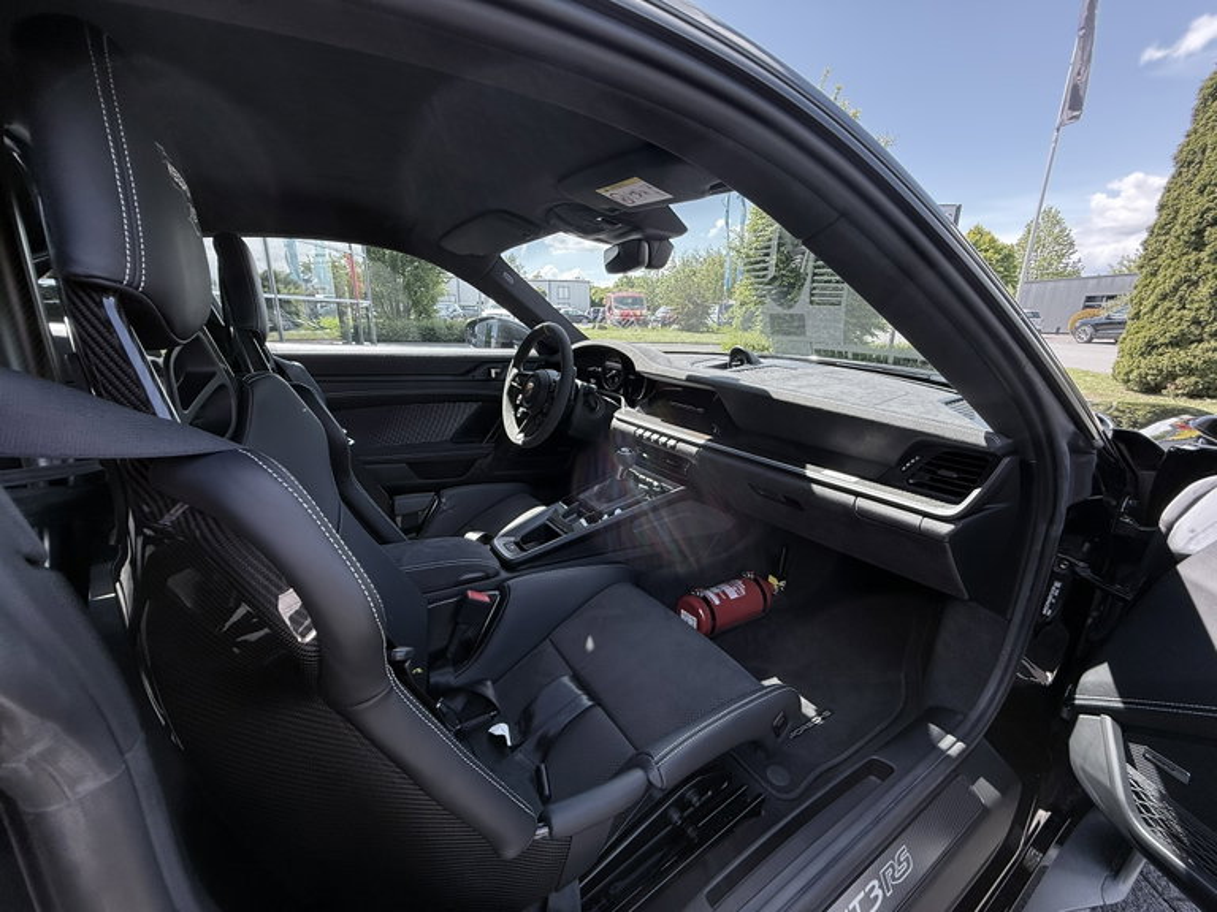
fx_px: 492
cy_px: 456
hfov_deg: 102.1
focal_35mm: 14
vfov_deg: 85.7
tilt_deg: -16.4
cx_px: 608
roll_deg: -0.6
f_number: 2.2
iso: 50
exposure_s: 1/237
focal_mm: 2.22
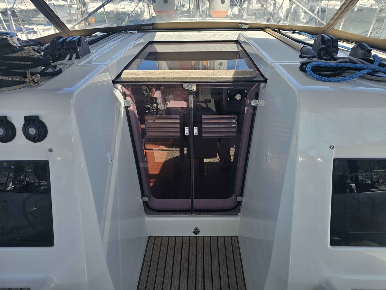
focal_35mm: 23
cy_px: 145
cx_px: 193
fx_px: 256
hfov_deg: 73.9
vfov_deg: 58.9
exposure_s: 1/310
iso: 10
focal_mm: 6.3
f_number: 1.7
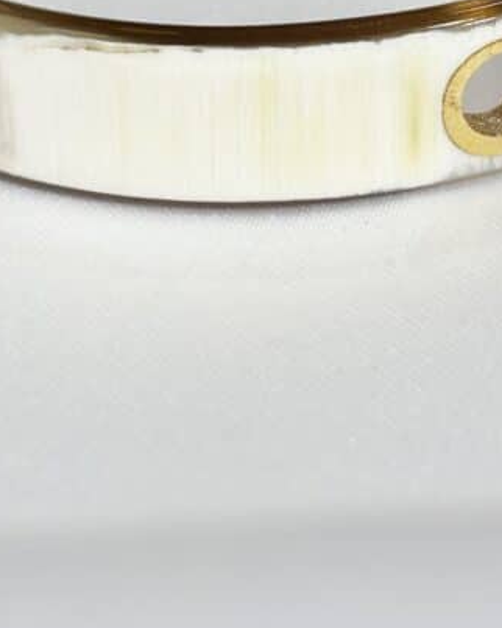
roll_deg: +6.4
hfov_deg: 12.0
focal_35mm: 129
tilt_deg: -30.8
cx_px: 259
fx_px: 2398
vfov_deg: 14.7
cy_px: 30
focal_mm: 5.96
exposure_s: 1/241
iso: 32
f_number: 1.6
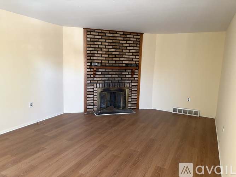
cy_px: 88
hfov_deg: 67.3
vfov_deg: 53.0
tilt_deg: -7.4
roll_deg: -1.8
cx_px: 118
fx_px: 177
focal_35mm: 26
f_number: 1.6
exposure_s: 1/60
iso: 500
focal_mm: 5.96
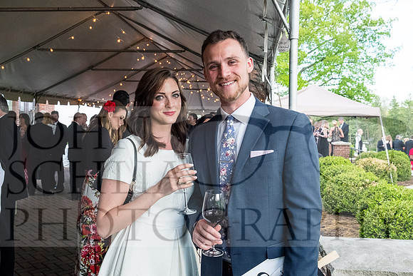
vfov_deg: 35.1
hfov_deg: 50.7
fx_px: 436
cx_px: 206
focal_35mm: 38
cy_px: 138
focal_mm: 25.4
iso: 3200
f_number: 6.4
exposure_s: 1/500
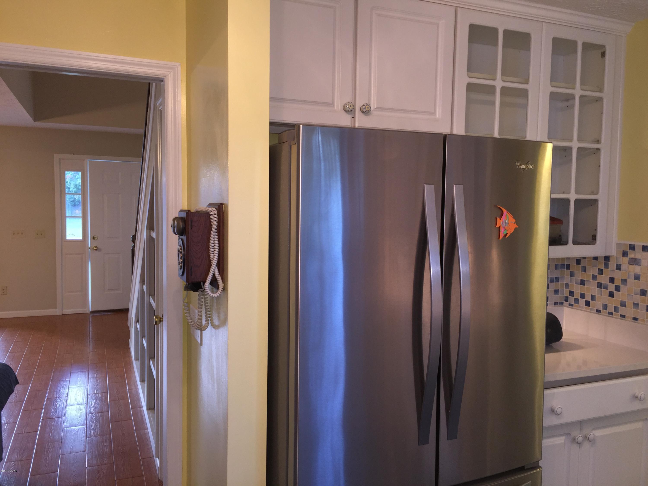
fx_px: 543
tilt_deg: -3.7
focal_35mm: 29
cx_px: 324
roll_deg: -1.4
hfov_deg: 61.7
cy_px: 243
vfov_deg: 48.2
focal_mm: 4.15
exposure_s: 1/30
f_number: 2.2
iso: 32
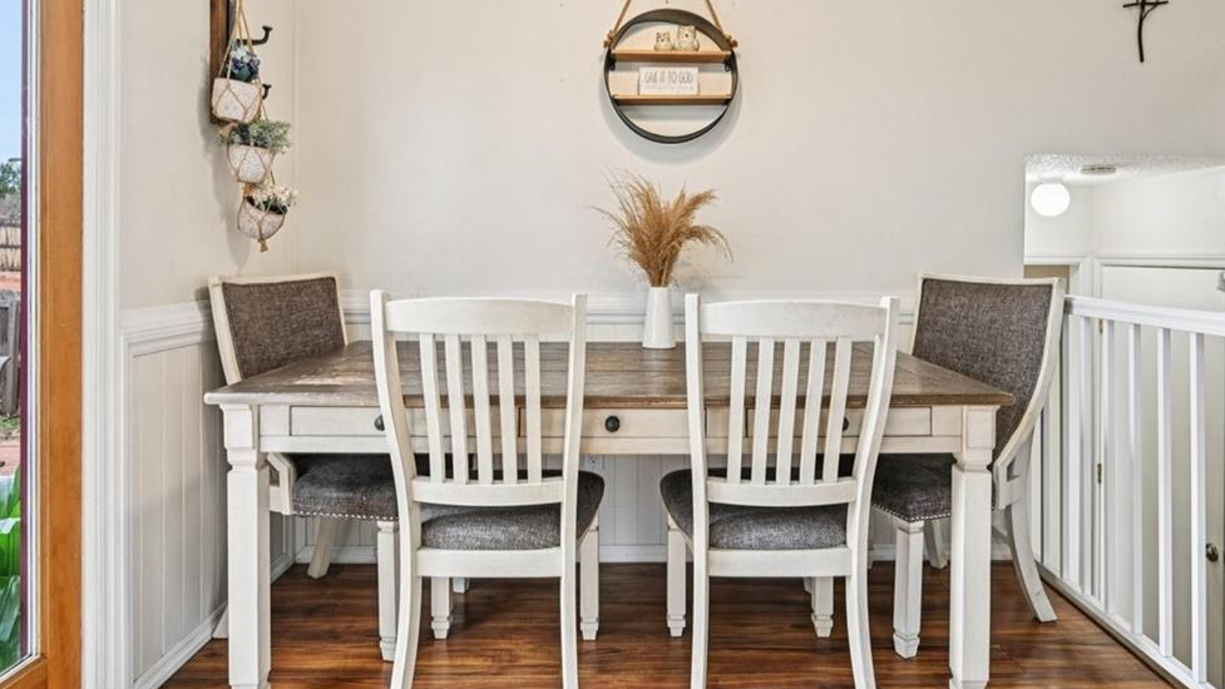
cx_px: 631
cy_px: 239
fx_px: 780
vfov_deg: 47.1
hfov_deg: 76.3
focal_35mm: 24
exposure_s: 1/15
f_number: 8
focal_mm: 14
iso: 220
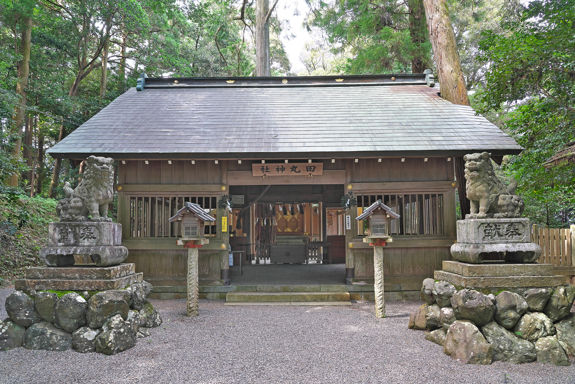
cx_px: 288
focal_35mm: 24
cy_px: 192
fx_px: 383
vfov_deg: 53.1
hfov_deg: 73.7
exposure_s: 1/20
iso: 320
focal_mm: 24
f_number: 10
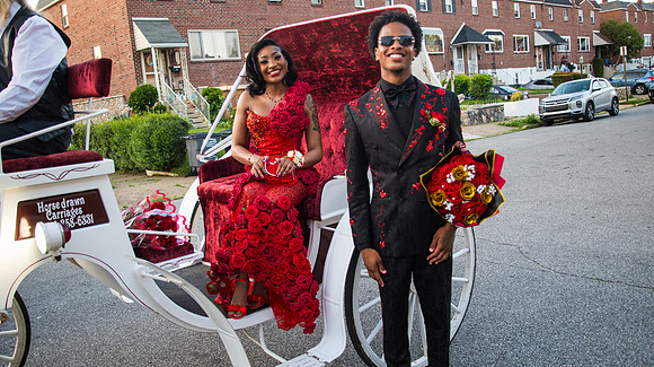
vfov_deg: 36.1
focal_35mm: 32
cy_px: 184
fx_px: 563
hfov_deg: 60.3
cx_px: 327
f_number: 3.7
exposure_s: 1/125
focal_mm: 30
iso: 800
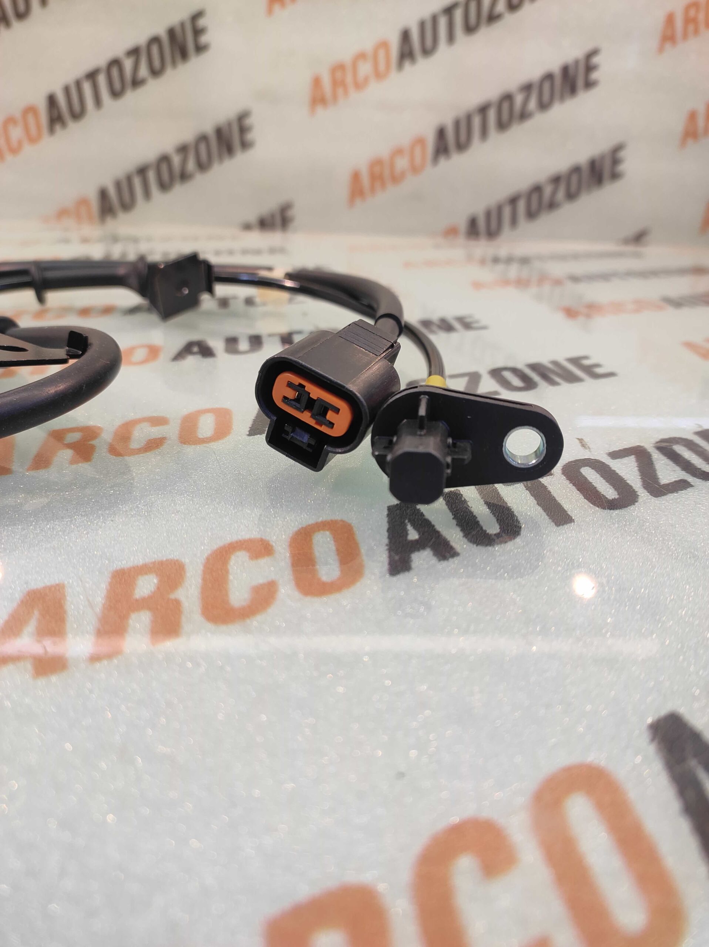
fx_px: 465
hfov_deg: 74.7
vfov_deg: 91.1
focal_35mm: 17
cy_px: 474
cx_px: 354
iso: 236
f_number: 1.79
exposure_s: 1/33
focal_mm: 4.74
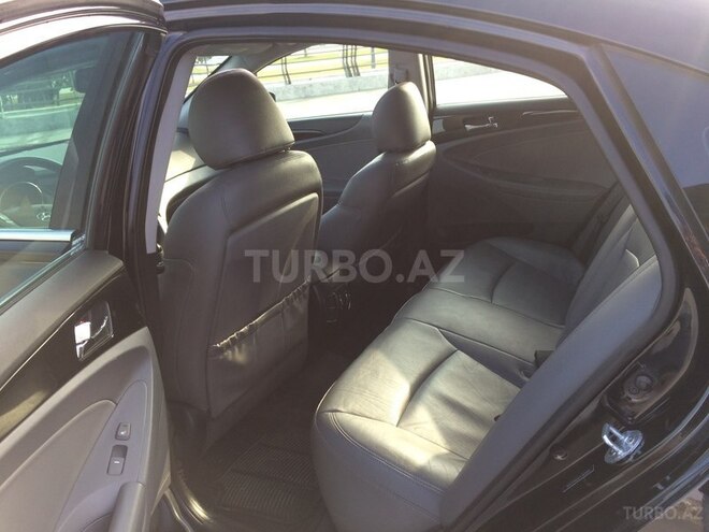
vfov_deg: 48.2
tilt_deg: -22.5
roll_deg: +5.5
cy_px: 266
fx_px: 594
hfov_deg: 61.7
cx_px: 354
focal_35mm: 29
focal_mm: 4.15
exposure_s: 1/153
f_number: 2.2
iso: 32
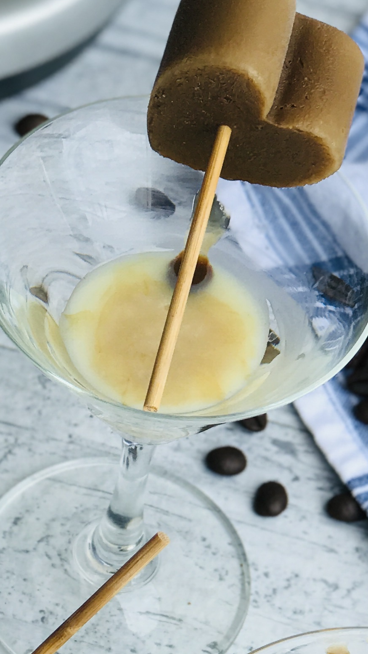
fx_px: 2792
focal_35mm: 161
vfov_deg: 13.3
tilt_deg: -56.9
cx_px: -37
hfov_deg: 7.5
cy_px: 570
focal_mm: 6.6
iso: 20
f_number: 2.8
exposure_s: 1/197
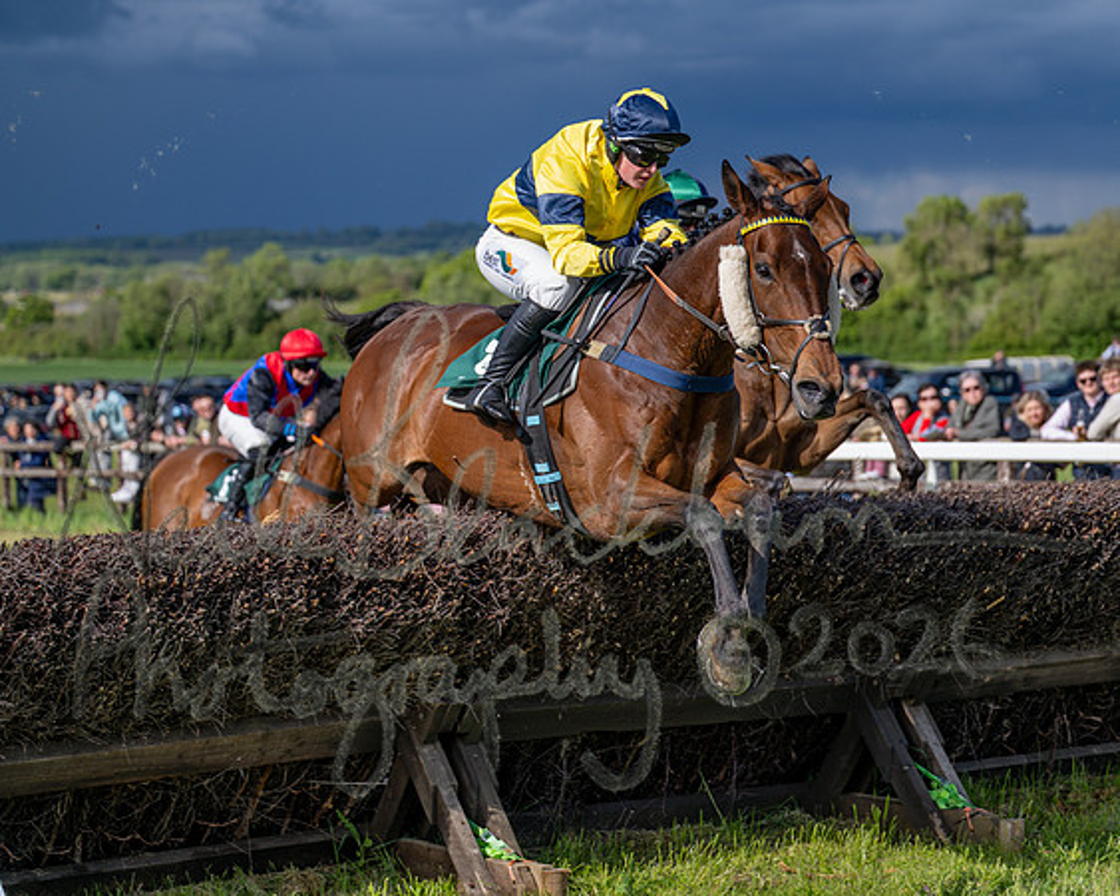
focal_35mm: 95
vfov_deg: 16.2
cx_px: 551
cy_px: 358
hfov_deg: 20.2
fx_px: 3137
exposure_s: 1/2000
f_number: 2.8
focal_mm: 70
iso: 100
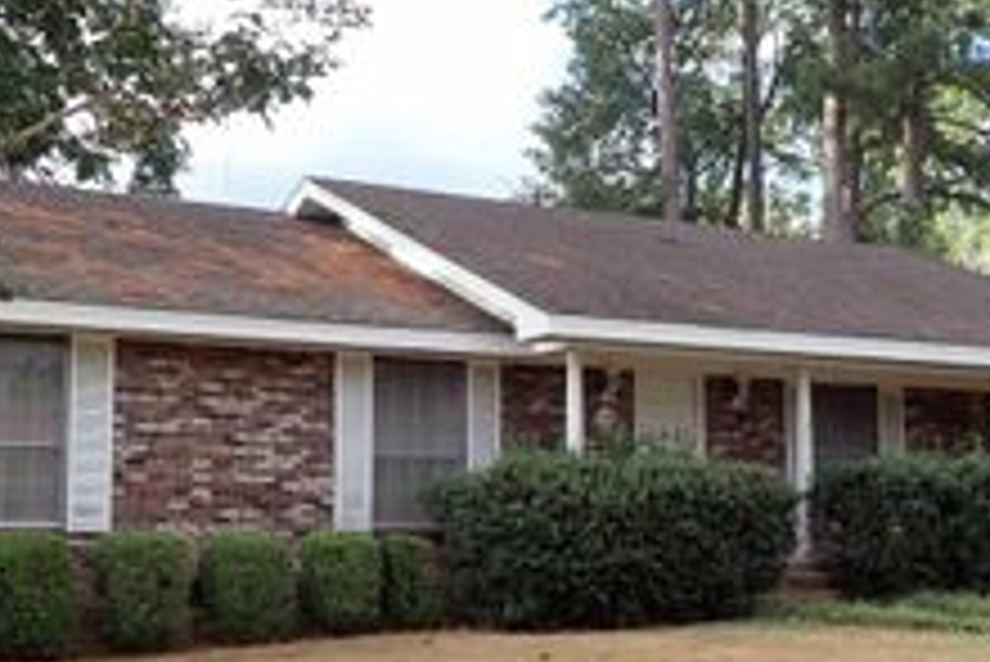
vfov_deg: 22.9
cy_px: 439
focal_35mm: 59
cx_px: 634
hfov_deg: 33.7
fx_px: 1624
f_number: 2.8
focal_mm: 4.5
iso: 100
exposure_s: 1/320
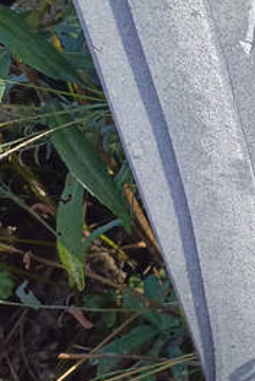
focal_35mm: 79
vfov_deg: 25.4
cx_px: 509
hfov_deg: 14.4
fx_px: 837
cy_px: 104
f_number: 1.69
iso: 116
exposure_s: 1/809
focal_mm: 4.76
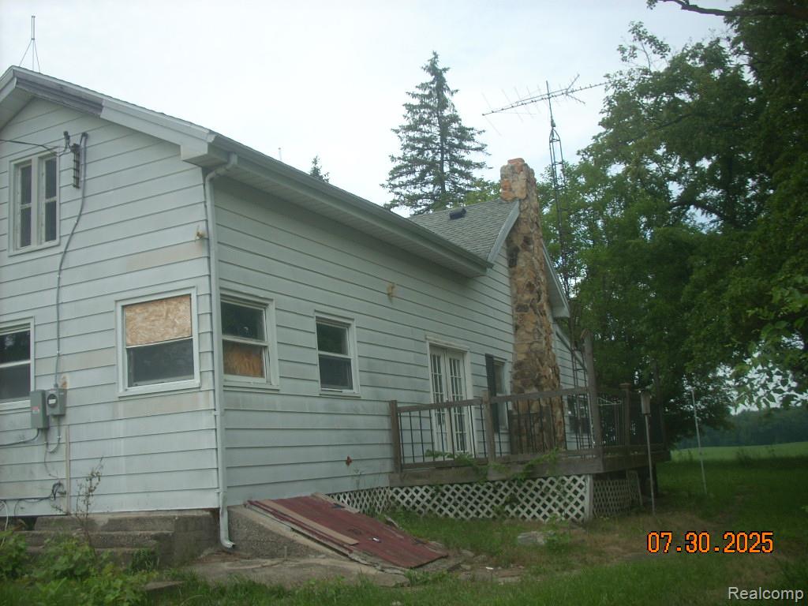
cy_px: 303
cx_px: 404
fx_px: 864
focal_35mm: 37
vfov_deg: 38.7
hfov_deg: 50.1
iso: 64
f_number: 5.6
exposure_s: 1/169
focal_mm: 6.2
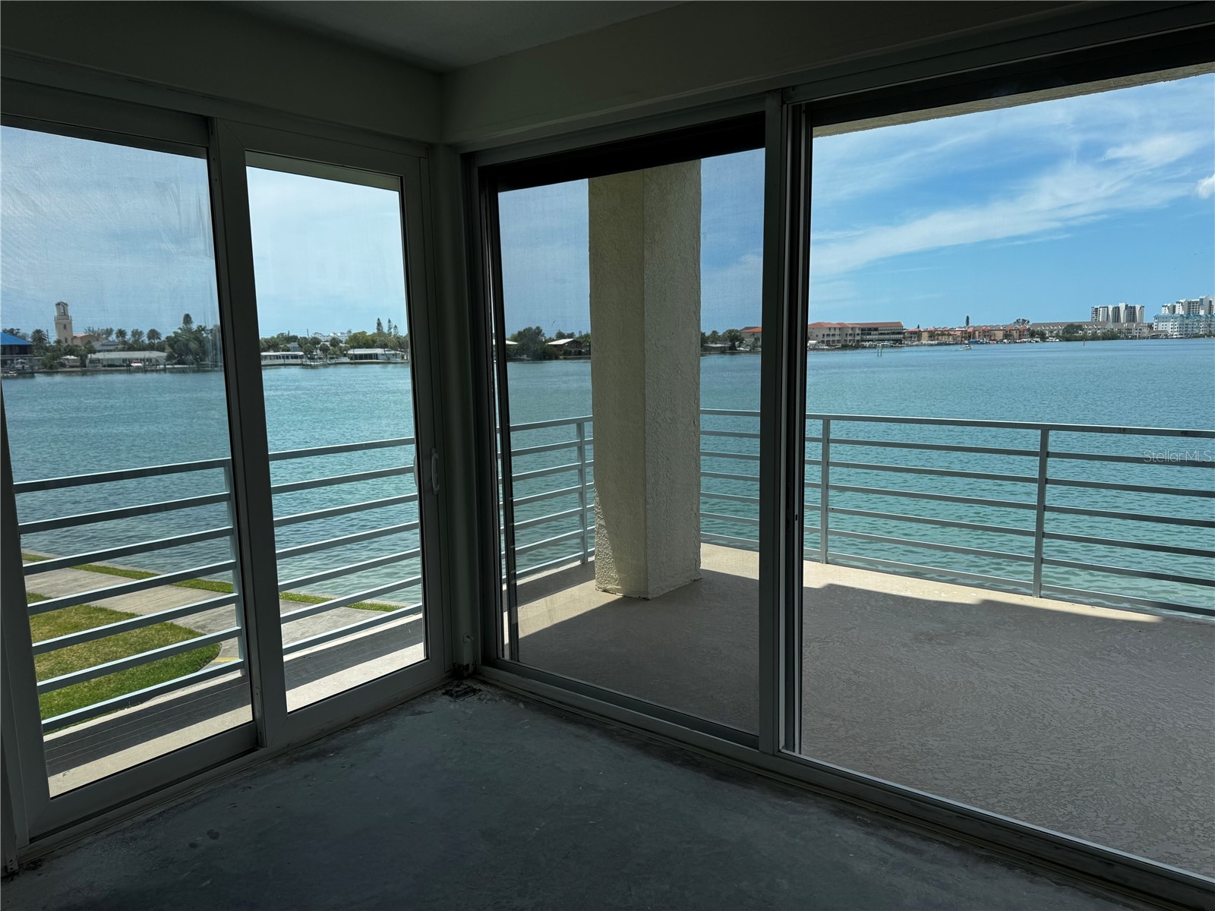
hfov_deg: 71.6
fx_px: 842
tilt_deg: -8.3
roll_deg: +0.9
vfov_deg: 56.8
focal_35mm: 24
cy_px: 456
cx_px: 608
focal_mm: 6.76
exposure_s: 1/2833
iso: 80
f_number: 1.78
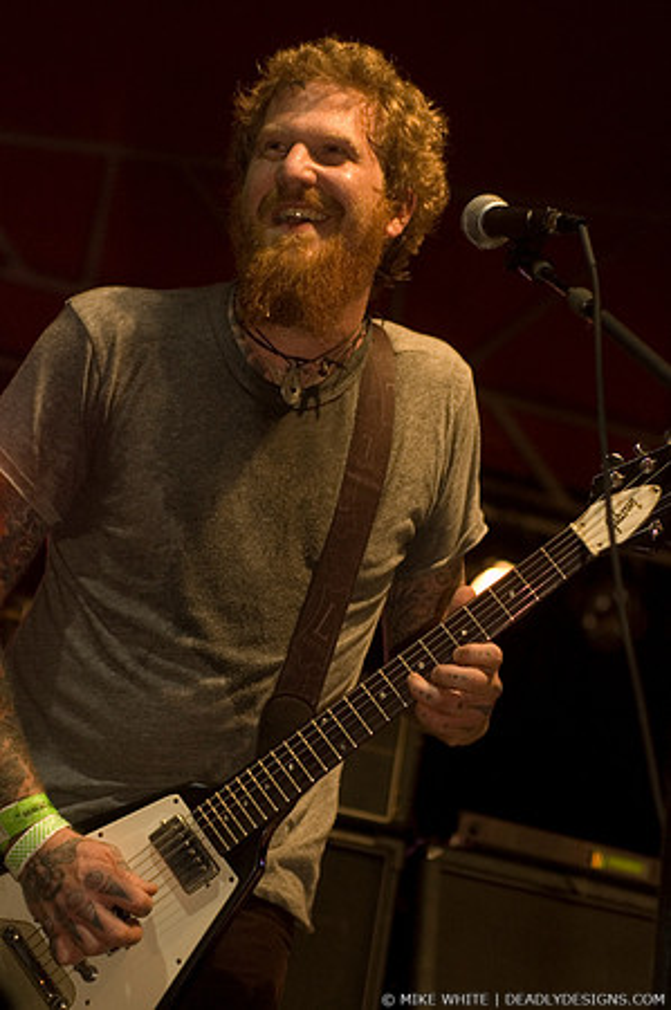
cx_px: 336
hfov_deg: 13.0
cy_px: 505
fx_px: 2942
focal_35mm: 105
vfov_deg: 19.5
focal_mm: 70
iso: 800
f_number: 3.2
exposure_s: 1/160
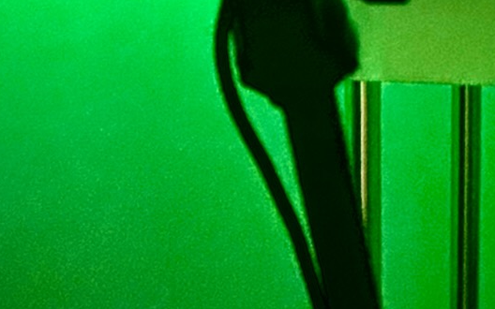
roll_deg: -0.3
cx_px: 543
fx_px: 4169
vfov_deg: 4.2
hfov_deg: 6.8
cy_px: -384
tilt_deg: -7.8
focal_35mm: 309
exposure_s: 1/50
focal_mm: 9
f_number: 2.8
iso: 640
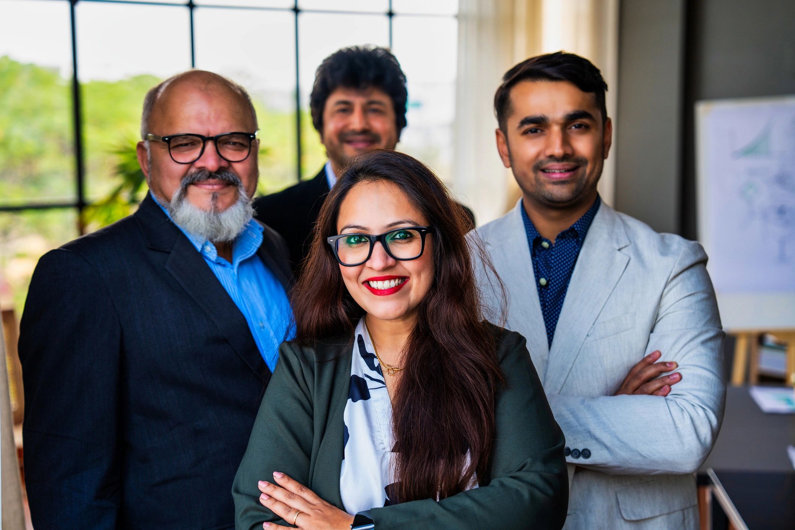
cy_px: 265
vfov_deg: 19.5
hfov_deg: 28.8
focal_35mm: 70
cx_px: 398
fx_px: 1546
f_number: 2.8
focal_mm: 70
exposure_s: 1/400
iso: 320
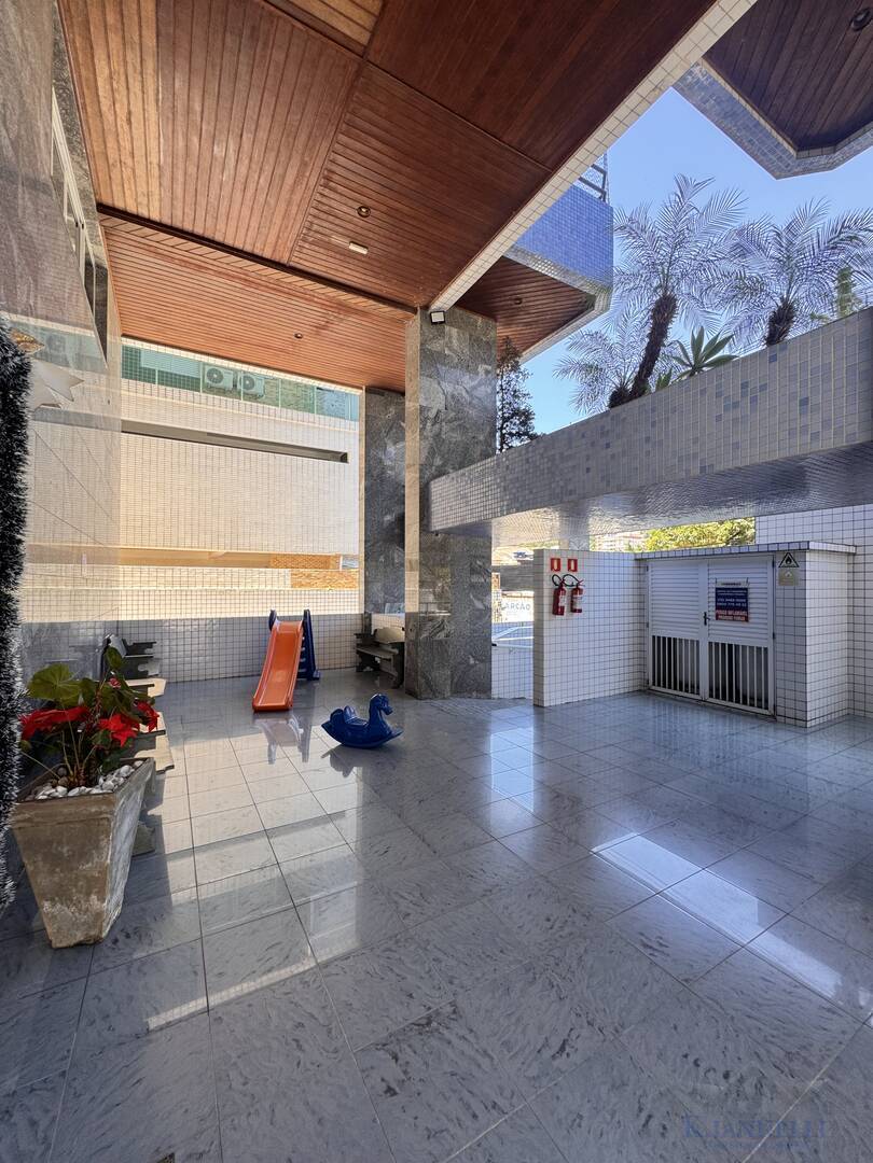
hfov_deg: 85.7
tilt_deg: +0.9
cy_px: 582
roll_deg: -0.2
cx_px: 436
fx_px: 471
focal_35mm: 14
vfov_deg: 102.1
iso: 64
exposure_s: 1/99
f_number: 2.2
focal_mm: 2.22
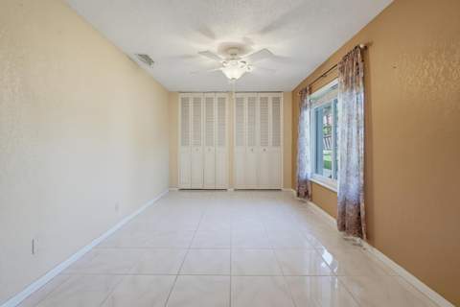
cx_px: 230
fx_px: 204
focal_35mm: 16
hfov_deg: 96.7
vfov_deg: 73.7
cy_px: 154
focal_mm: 16
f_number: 3.2
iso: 800
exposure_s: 1/40
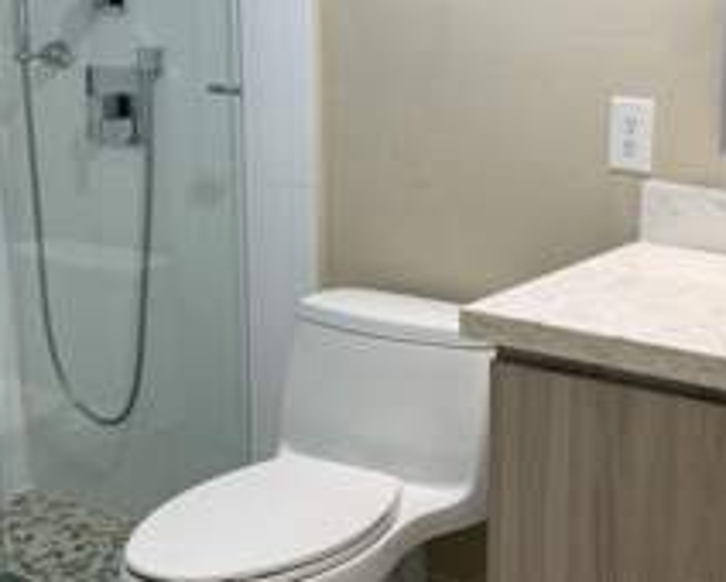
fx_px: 1140
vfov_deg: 28.6
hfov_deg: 33.8
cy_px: 228
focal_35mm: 53
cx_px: 623
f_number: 1.78
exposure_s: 1/120
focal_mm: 6.76
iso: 100
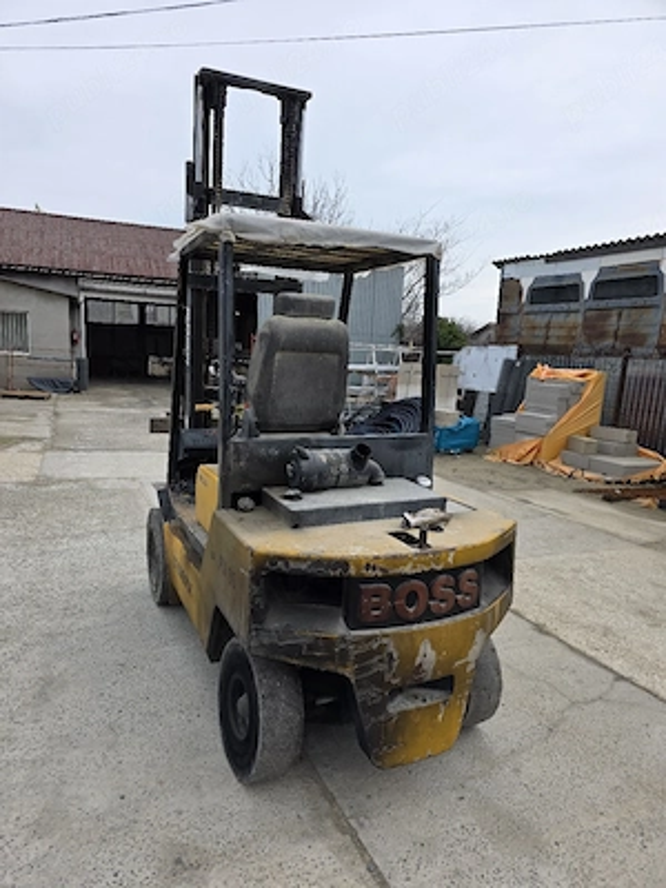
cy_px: 444
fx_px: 590
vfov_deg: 73.9
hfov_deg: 58.9
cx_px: 333
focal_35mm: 23
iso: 80
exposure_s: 1/5000
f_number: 1.7
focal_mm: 6.3
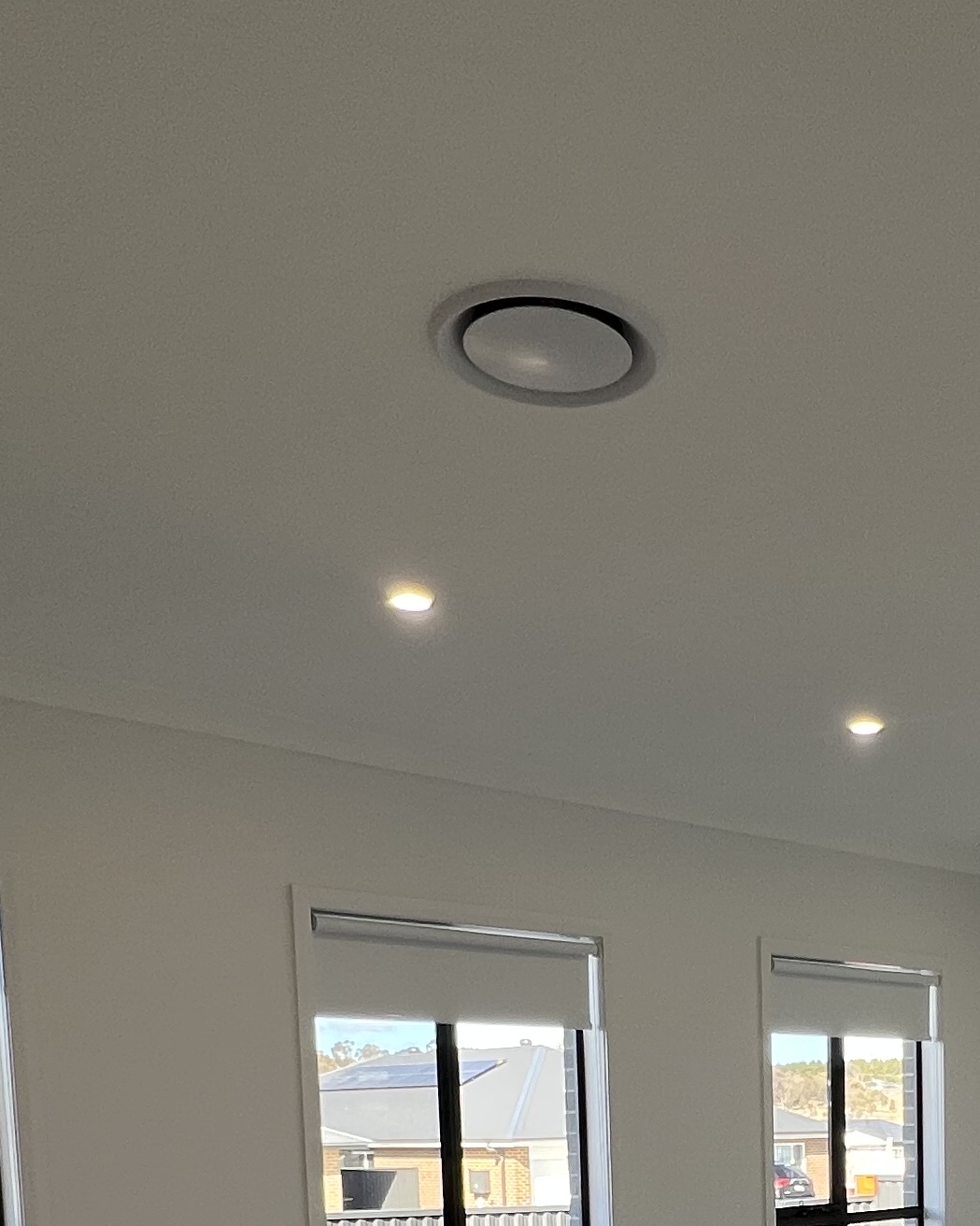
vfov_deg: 40.1
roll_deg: +1.7
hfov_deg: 36.1
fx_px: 1414
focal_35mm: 39
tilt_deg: -6.7
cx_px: 868
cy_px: 1273
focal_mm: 1.57
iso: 32
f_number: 1.8
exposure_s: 1/114
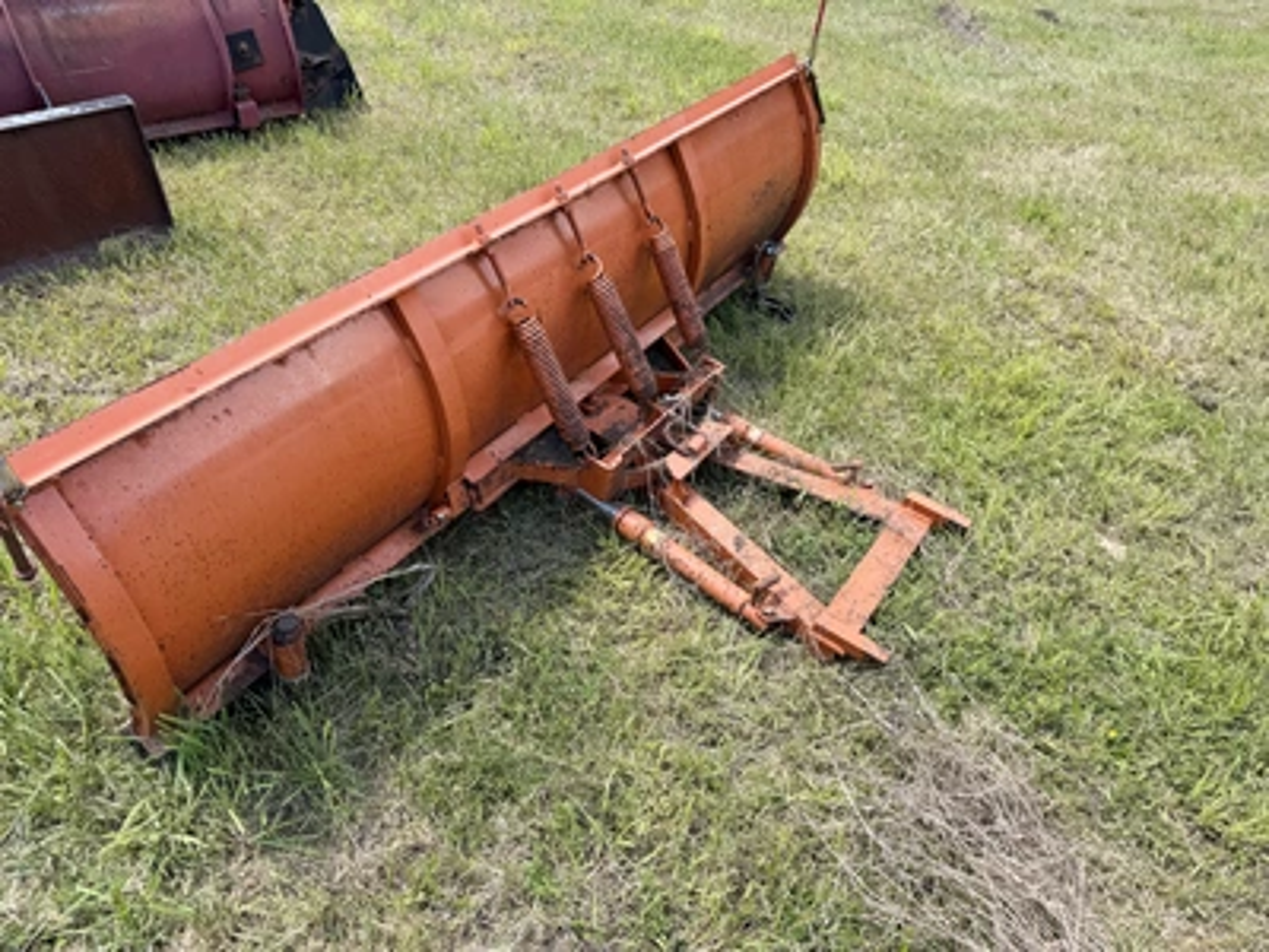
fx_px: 880
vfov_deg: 56.8
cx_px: 634
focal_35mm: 24
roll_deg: +2.3
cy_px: 476
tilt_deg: -39.5
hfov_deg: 71.6
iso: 80
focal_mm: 6.76
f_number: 1.78
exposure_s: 1/1005
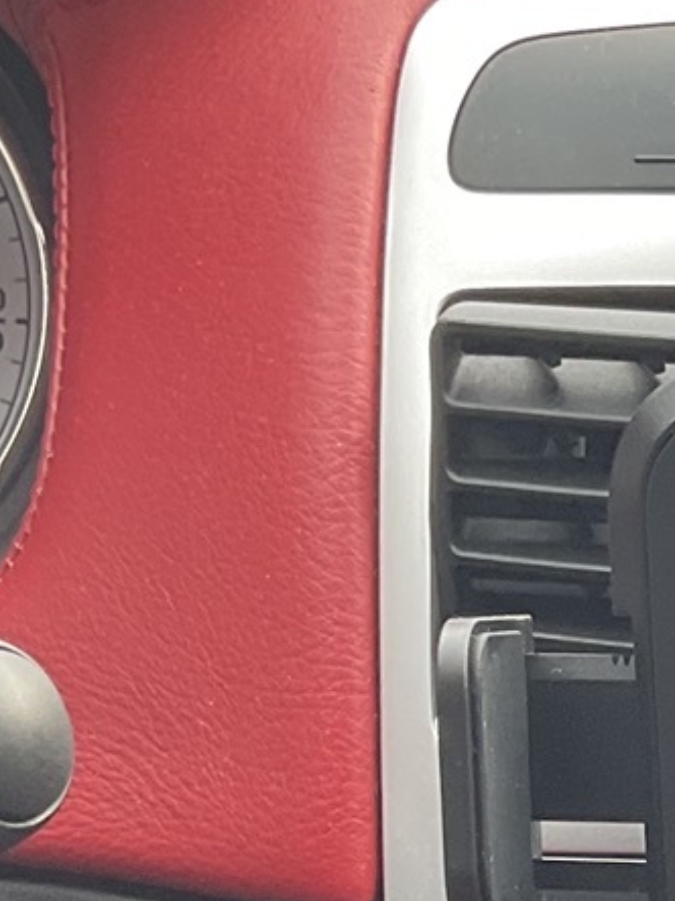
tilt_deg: -28.7
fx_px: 3434
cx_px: 1157
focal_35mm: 132
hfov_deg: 10.6
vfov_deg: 14.1
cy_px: 1277
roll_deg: -1.8
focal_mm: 3
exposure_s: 1/100
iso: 32
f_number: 1.8
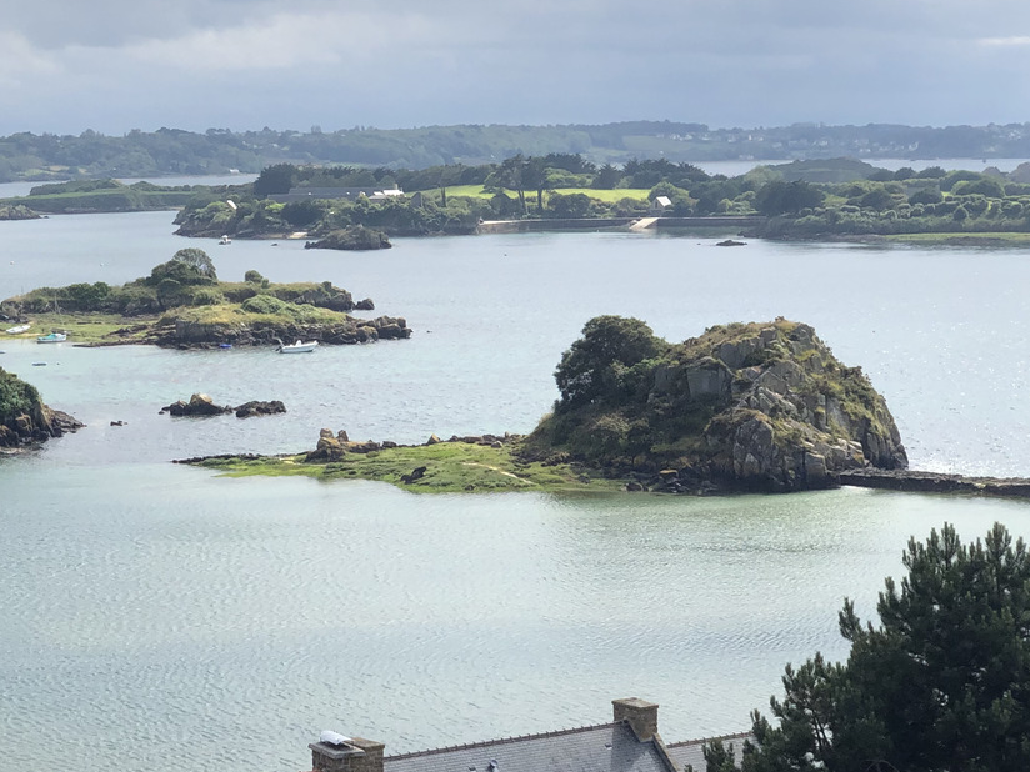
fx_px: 3005
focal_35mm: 101
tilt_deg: -3.0
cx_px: 149
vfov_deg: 14.6
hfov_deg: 19.2
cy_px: 331
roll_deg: +2.7
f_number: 2.4
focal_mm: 6
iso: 16
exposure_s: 1/1245
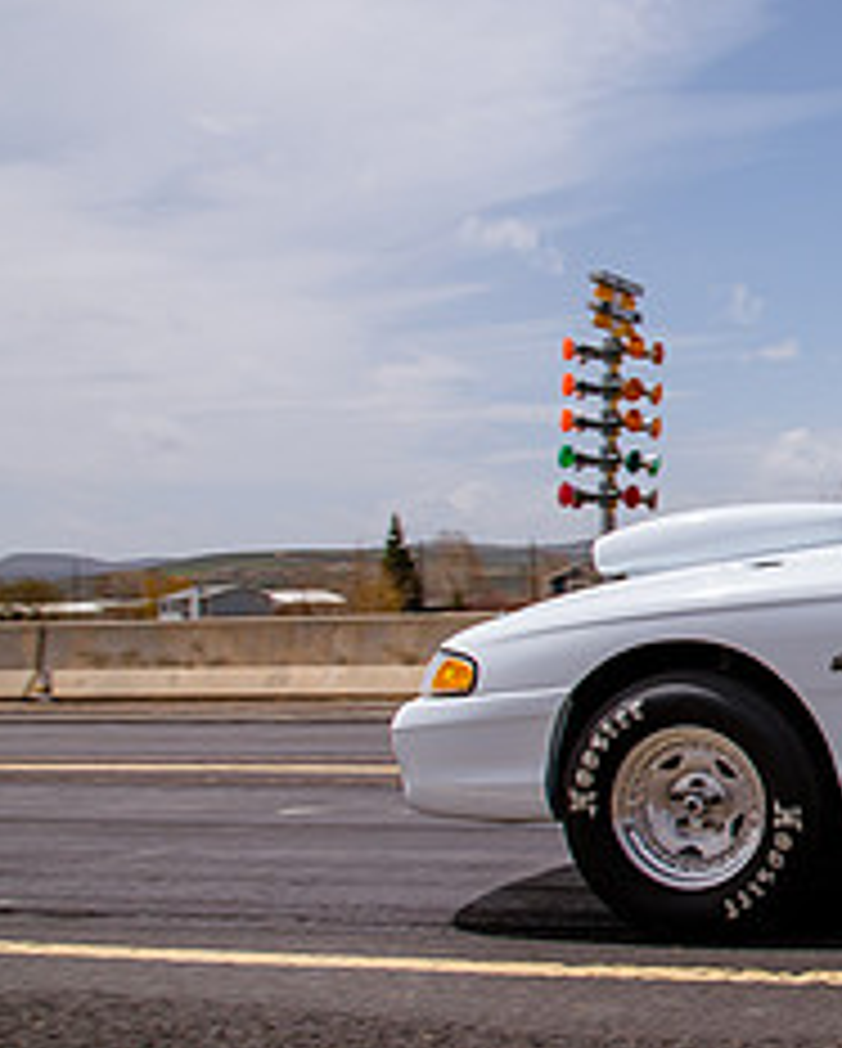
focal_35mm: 56
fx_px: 1741
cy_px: 576
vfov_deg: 33.5
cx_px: 1004
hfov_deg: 24.7
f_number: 10
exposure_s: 1/500
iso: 200
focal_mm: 24
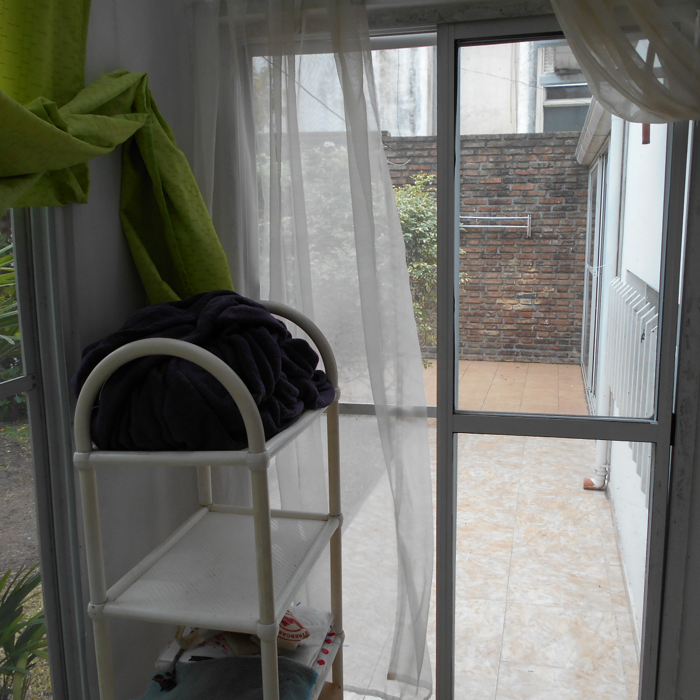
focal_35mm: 31
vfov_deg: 52.5
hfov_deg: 52.5
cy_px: 351
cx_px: 367
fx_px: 709
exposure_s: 1/160
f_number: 3.2
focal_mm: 4.6
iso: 80
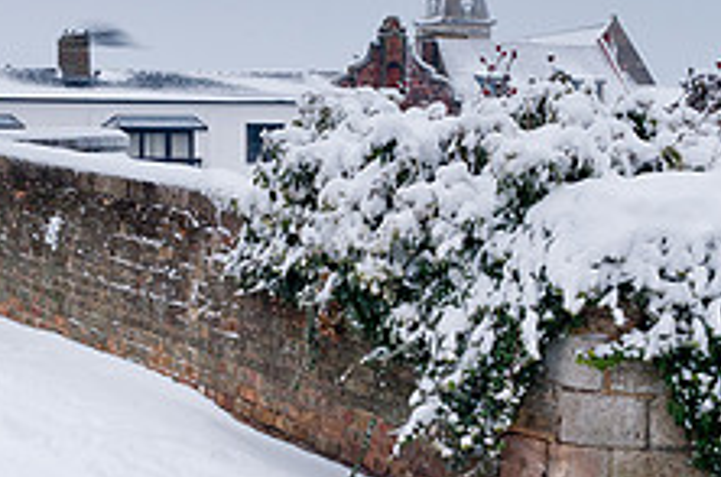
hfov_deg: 21.7
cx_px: 296
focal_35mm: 94
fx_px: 1879
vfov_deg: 14.5
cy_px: 251
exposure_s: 1/30
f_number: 16
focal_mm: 24
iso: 200
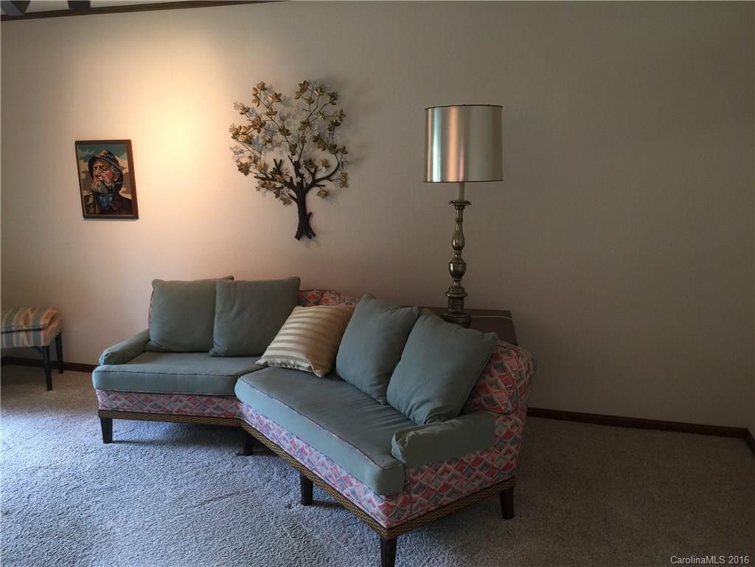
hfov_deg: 61.7
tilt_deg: -11.4
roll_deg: -1.1
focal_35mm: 29
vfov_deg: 48.2
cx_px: 378
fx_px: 633
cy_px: 284
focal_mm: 4.15
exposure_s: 1/15
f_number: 2.2
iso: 40
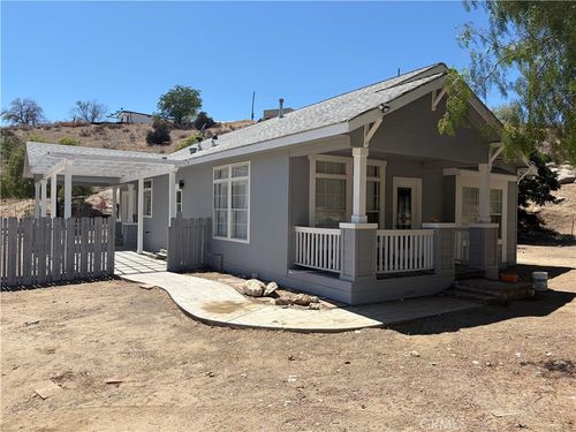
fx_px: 433
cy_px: 216
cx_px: 288
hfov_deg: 67.3
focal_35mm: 26
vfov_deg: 53.1
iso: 64
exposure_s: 1/4950
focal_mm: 5.96
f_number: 1.6
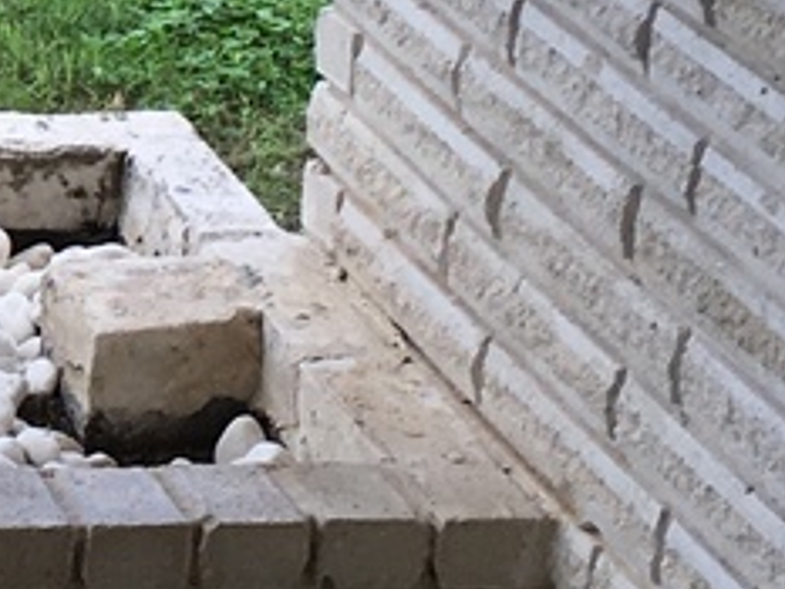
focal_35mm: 179
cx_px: -778
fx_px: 4061
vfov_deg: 8.1
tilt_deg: -11.1
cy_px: -363
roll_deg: -1.3
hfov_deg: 10.2
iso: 25
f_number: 2.2
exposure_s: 1/330
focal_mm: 4.15
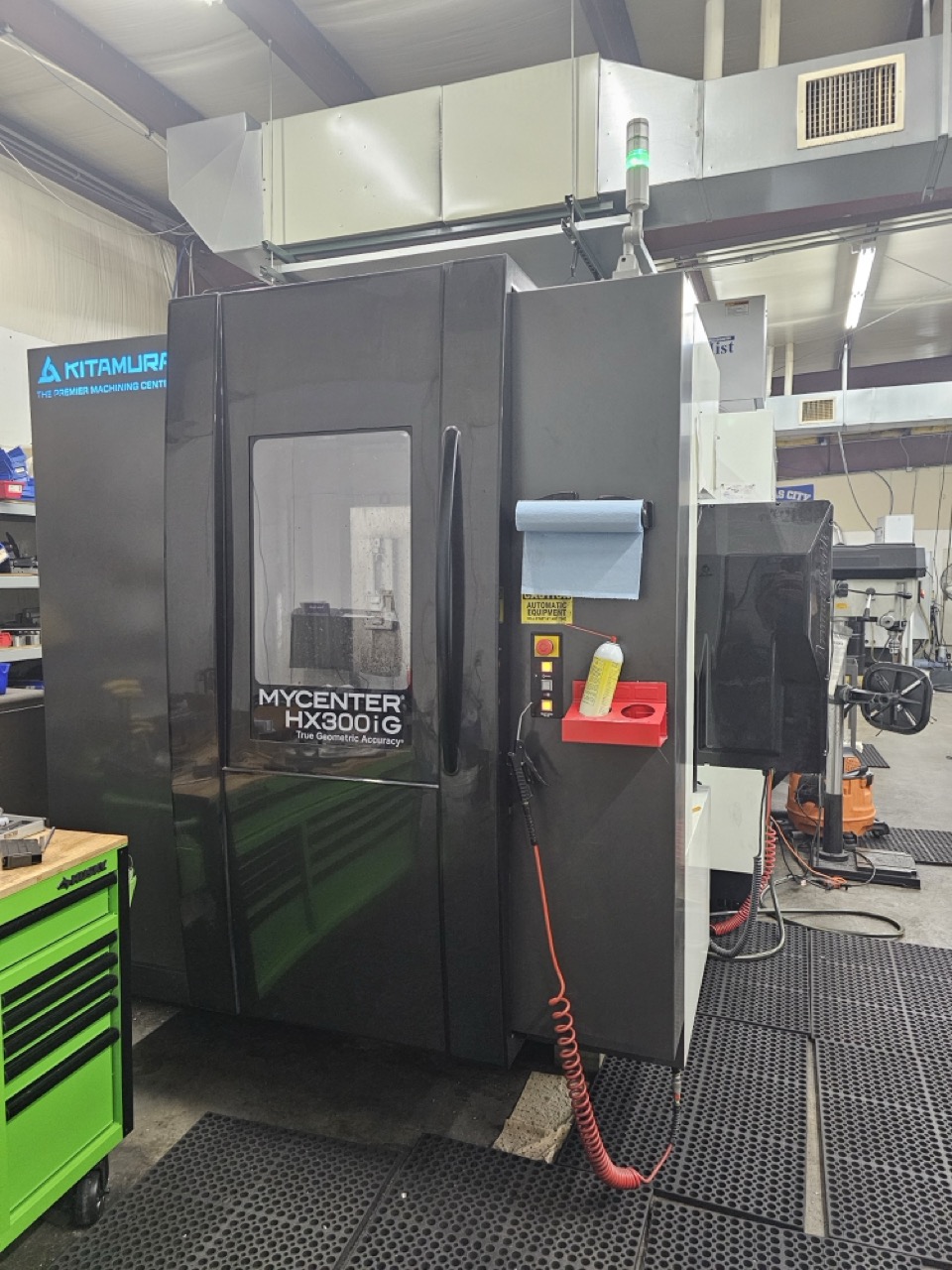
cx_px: 476
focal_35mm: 23
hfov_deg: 58.9
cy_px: 635
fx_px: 843
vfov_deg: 73.9
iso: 800
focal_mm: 6.3
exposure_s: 1/120
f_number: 1.7
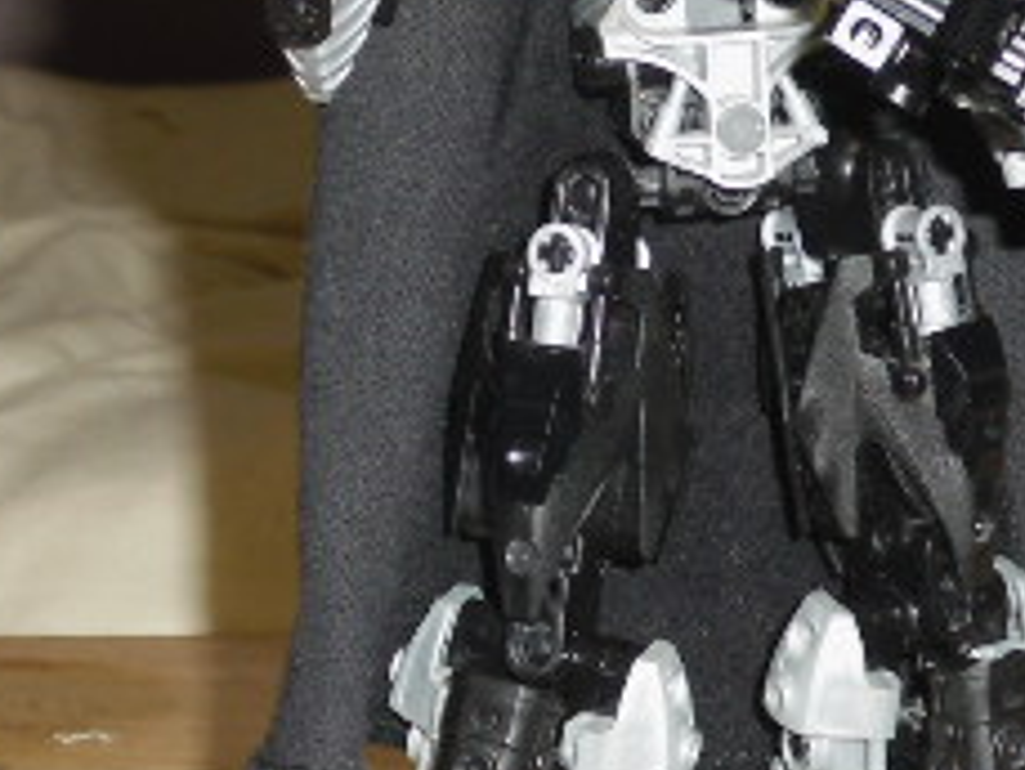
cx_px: 721
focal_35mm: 148
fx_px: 4385
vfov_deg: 10.0
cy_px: 184
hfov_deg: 13.3
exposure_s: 1/60
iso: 200
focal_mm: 9.4
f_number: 3.8
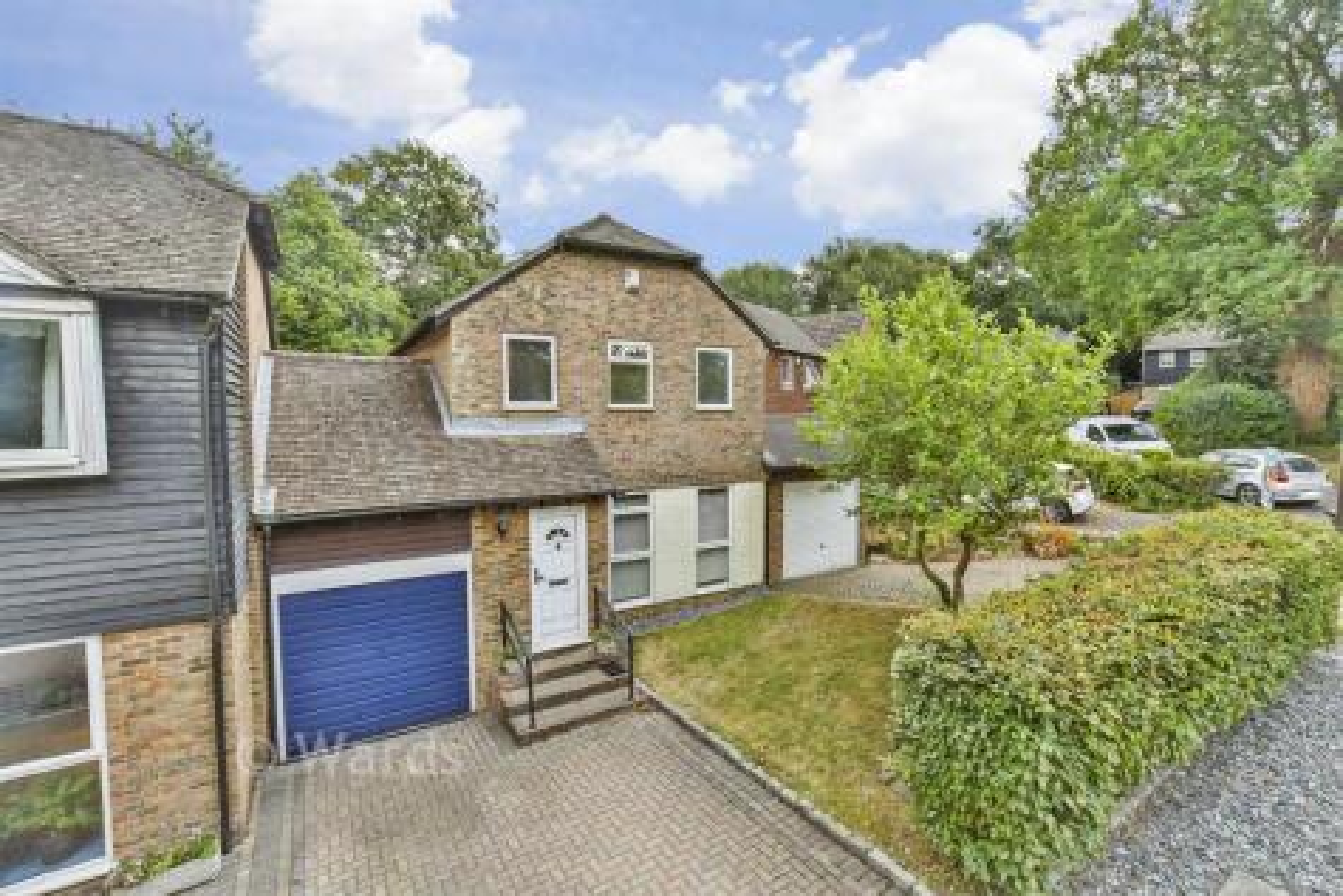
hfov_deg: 100.4
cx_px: 672
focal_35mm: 15
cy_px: 448
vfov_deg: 77.4
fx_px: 560
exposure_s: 1/250
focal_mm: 10
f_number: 8
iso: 400
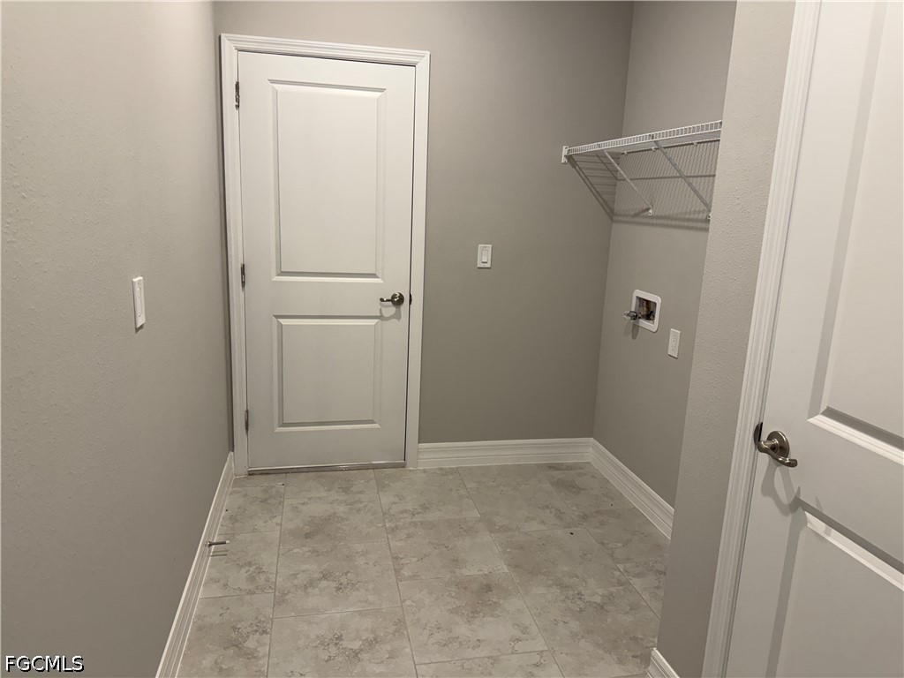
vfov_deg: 56.8
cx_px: 452
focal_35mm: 24
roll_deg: -2.7
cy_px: 339
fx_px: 627
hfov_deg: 71.6
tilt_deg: -11.6
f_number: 1.78
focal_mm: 6.76
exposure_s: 1/120
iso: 160
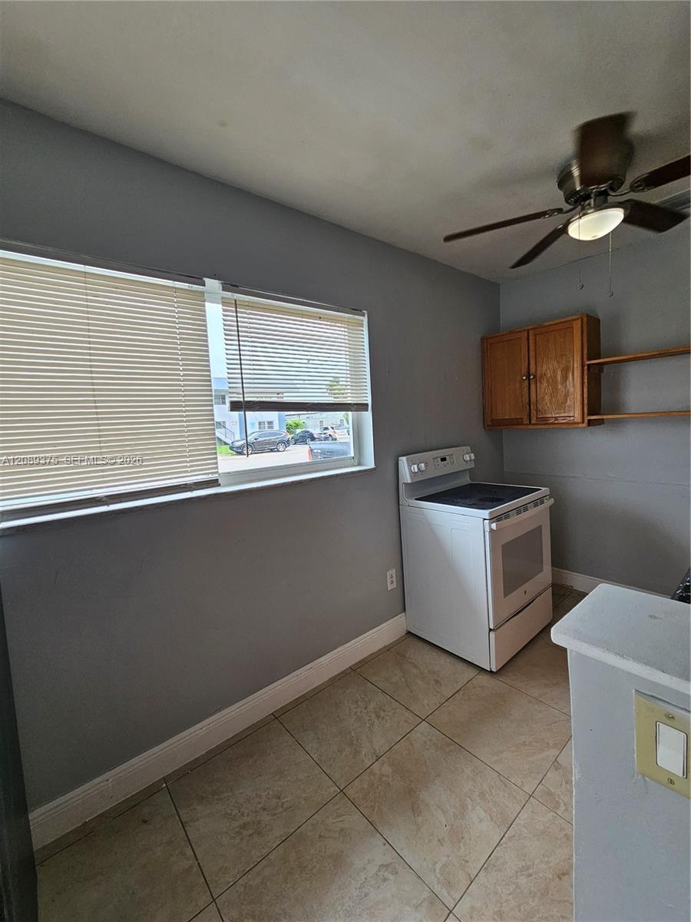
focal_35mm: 13
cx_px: 346
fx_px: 346
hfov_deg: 89.9
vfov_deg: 106.2
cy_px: 461
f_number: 2.2
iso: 80
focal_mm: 2.2
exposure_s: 1/207
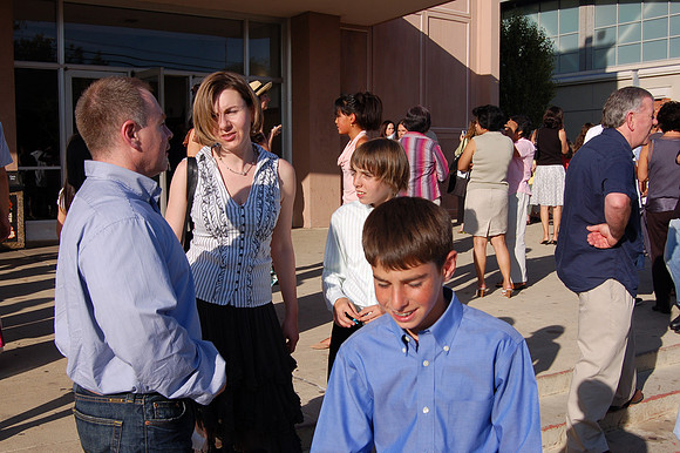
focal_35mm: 45
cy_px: 226
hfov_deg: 43.6
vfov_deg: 29.8
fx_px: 849
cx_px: 340
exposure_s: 1/400
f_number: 10
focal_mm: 30
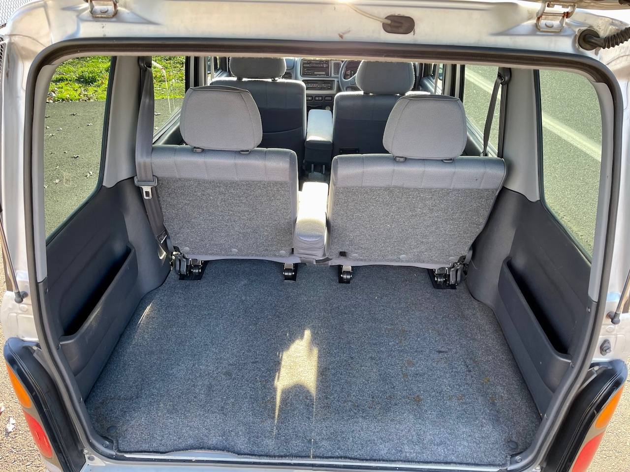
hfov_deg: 69.4
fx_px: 455
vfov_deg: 54.9
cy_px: 236
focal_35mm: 25
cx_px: 315
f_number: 1.6
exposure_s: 1/121
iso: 80
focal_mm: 5.1
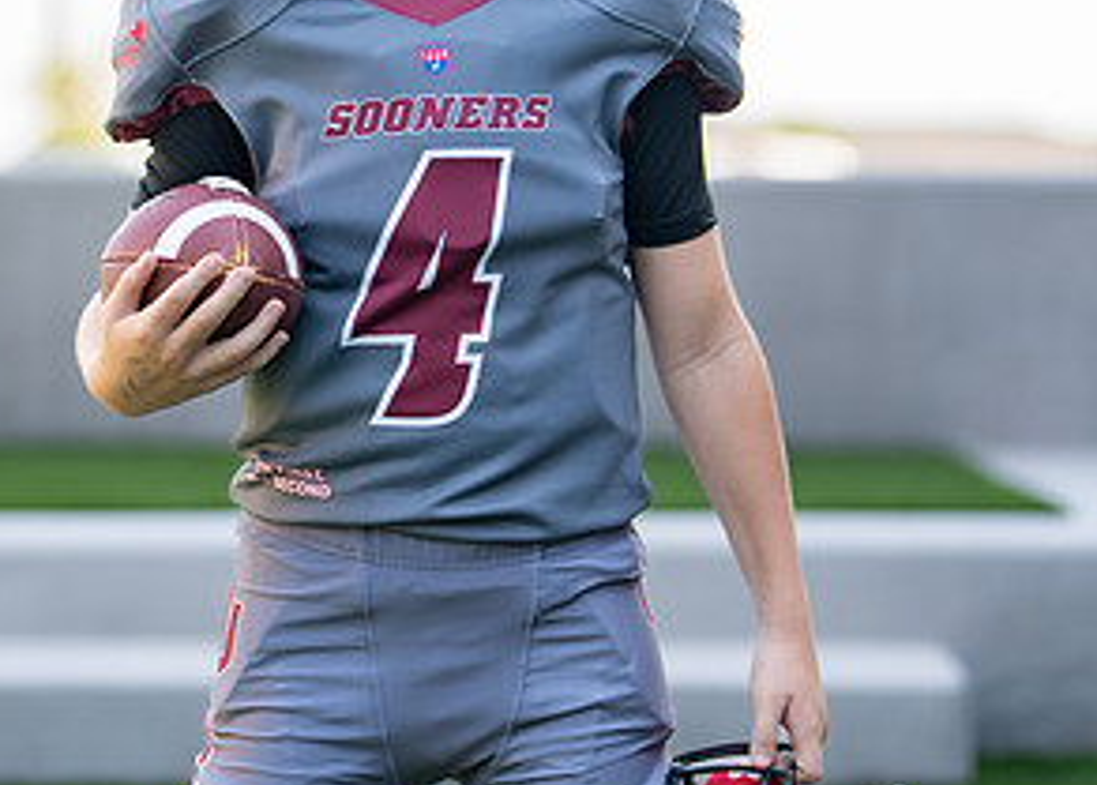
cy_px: 227
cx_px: 497
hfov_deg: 16.8
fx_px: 3710
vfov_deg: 12.1
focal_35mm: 119
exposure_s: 1/1600
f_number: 1.2
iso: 100
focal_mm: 50
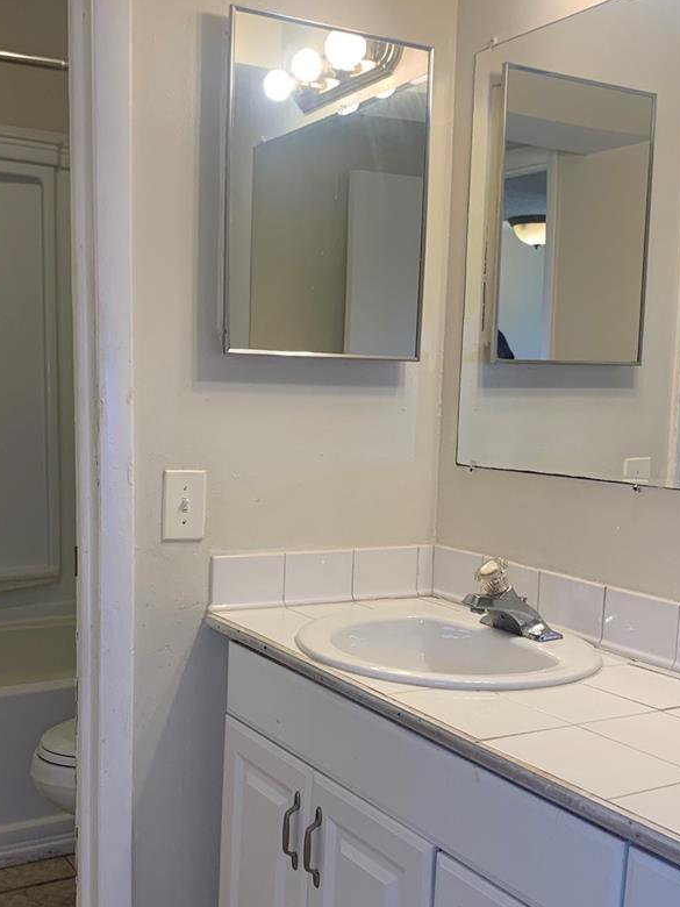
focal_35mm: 40
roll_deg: -0.8
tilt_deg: -8.2
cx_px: 270
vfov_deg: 46.4
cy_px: 564
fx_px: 1048
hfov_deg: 35.8
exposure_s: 1/120
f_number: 1.8
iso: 64
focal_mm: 4.25
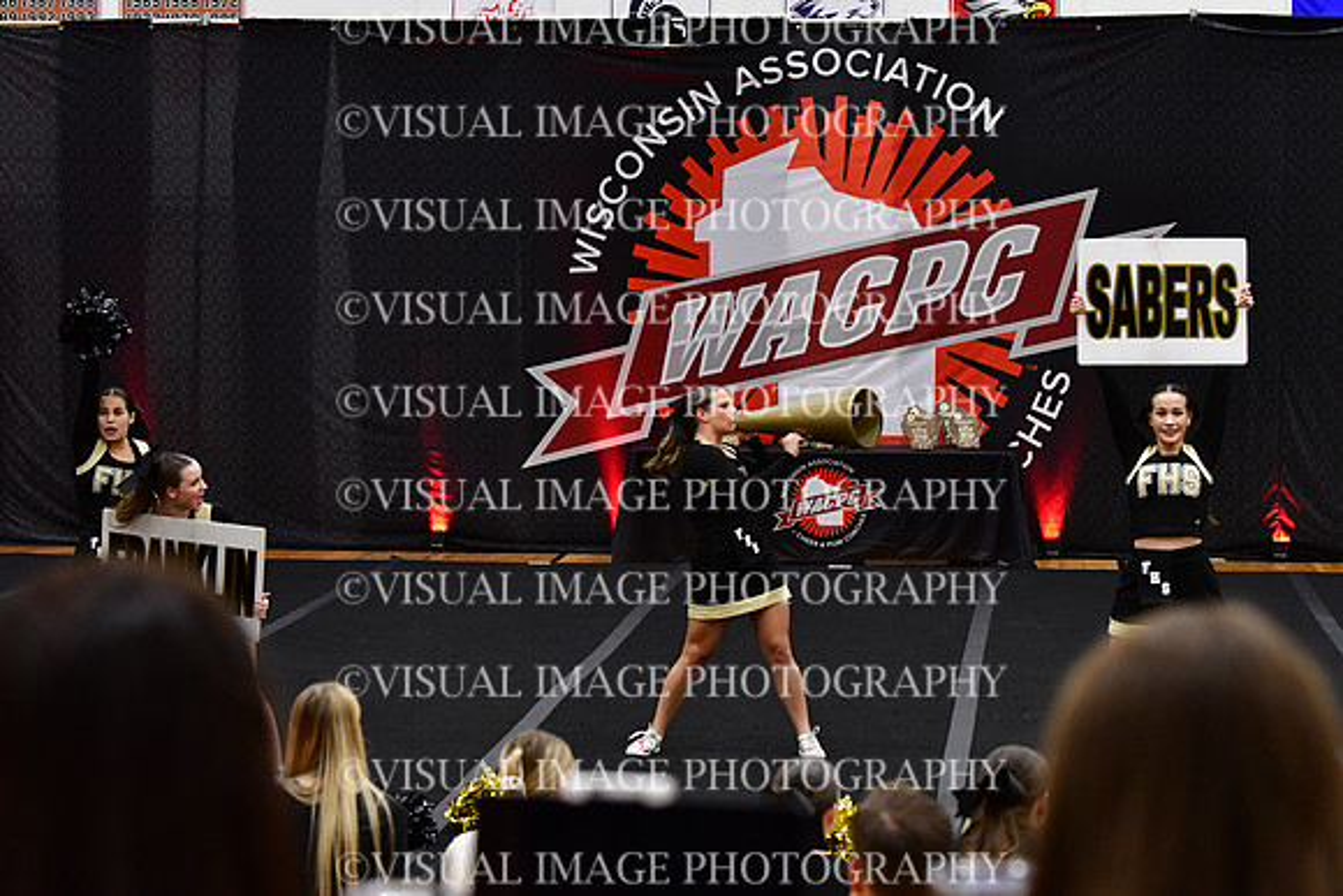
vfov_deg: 13.0
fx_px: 3918
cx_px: 672
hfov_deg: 19.5
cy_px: 448
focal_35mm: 105
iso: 4000
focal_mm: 70
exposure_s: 1/500
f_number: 4
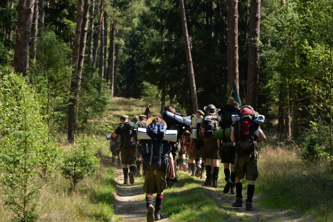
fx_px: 1110
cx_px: 166
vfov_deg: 11.4
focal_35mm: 120
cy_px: 111
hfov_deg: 17.1
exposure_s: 1/500
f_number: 9
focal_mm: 120
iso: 400
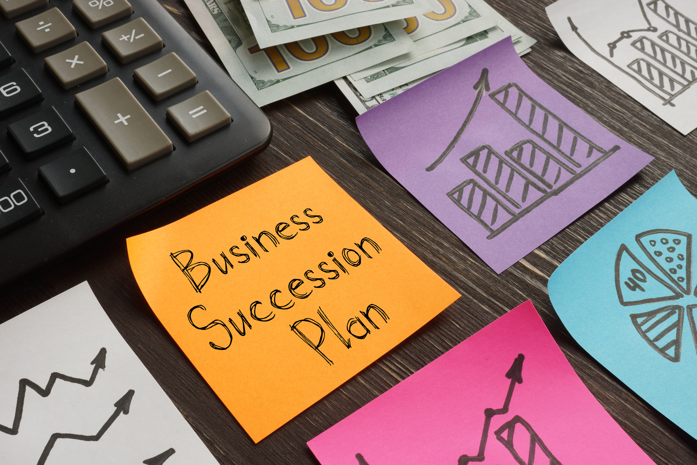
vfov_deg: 29.9
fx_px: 871
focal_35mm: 45
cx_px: 348
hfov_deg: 43.6
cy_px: 232
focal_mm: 30
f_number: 20
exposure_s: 1/8
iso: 200
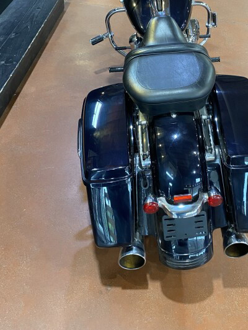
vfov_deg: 47.0
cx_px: 176
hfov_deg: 36.2
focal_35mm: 39
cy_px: 106
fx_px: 372
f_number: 1.8
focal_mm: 4.25
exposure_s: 1/60
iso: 320
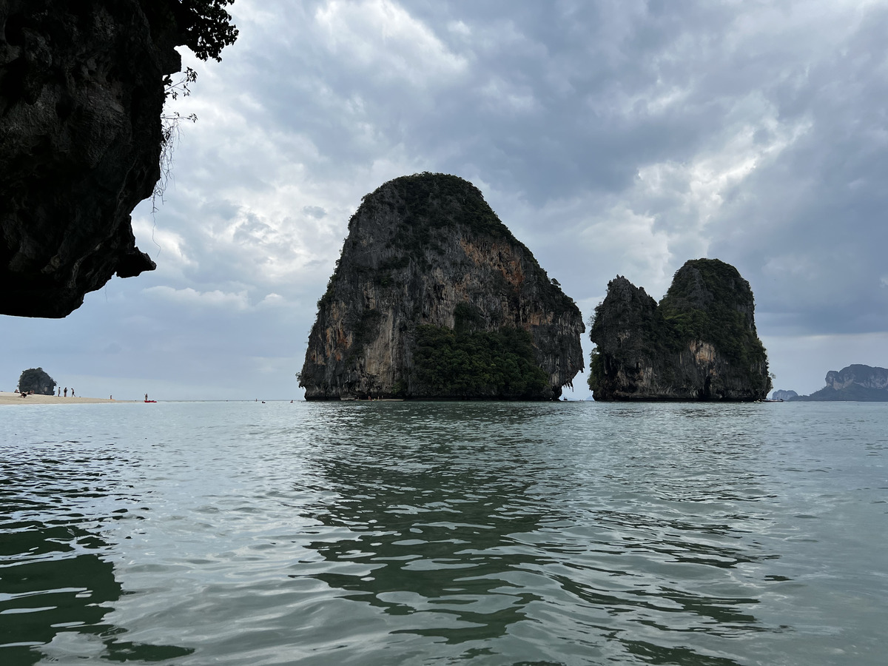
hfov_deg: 67.3
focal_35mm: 26
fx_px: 667
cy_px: 333
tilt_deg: +5.5
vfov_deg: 53.1
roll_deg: +0.2
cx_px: 444
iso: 50
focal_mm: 5.7
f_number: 1.5
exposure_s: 1/2632
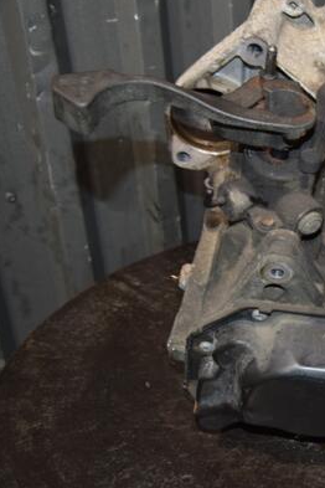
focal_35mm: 55
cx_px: 367
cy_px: 241
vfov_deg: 36.2
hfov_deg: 23.0
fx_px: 745
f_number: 5
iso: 800
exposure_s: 1/60
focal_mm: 24
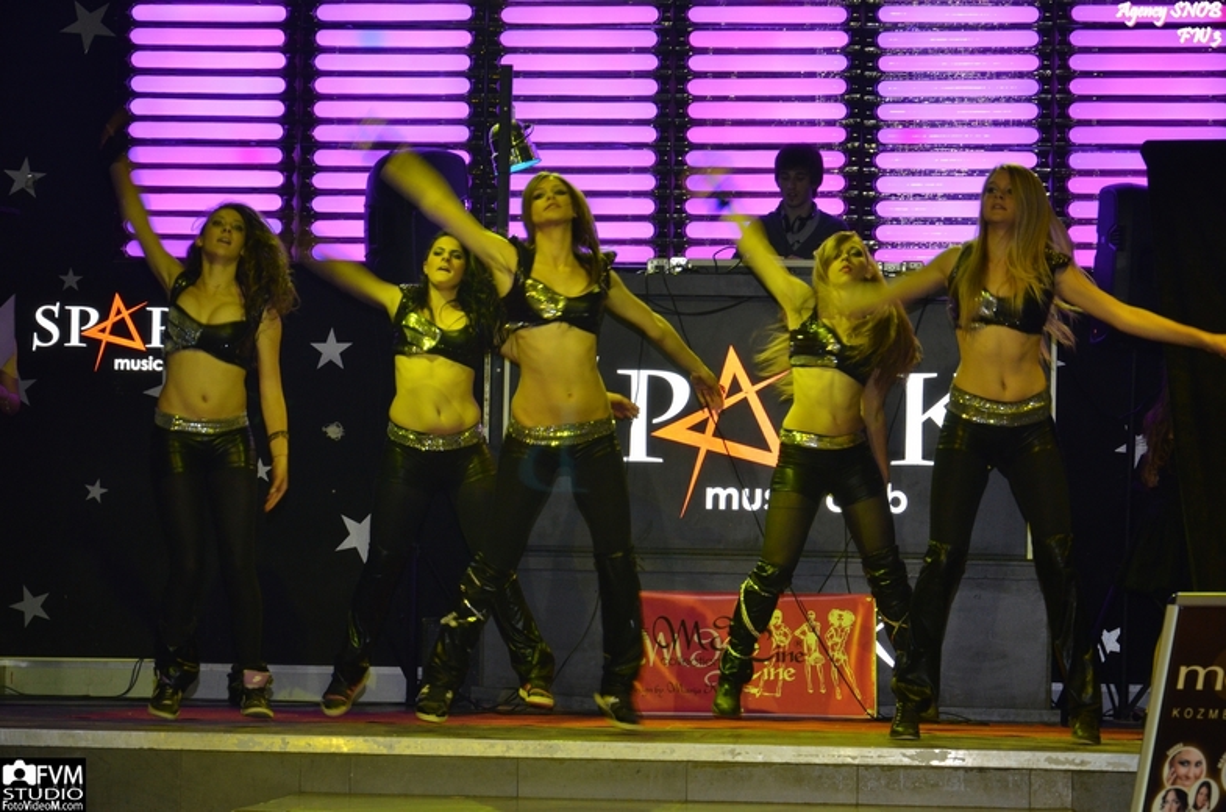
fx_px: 3569
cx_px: 613
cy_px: 406
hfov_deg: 19.5
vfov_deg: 13.0
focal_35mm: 105
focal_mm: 70
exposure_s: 1/60
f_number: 8
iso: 1250
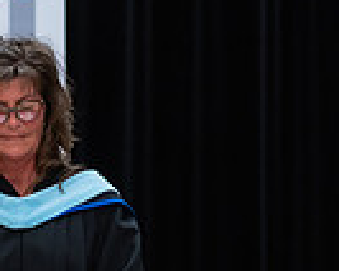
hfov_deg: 4.4
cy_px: 422
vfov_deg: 3.5
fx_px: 4418
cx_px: 548
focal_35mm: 441
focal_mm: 85
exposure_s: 1/200
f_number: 2.8
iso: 1000
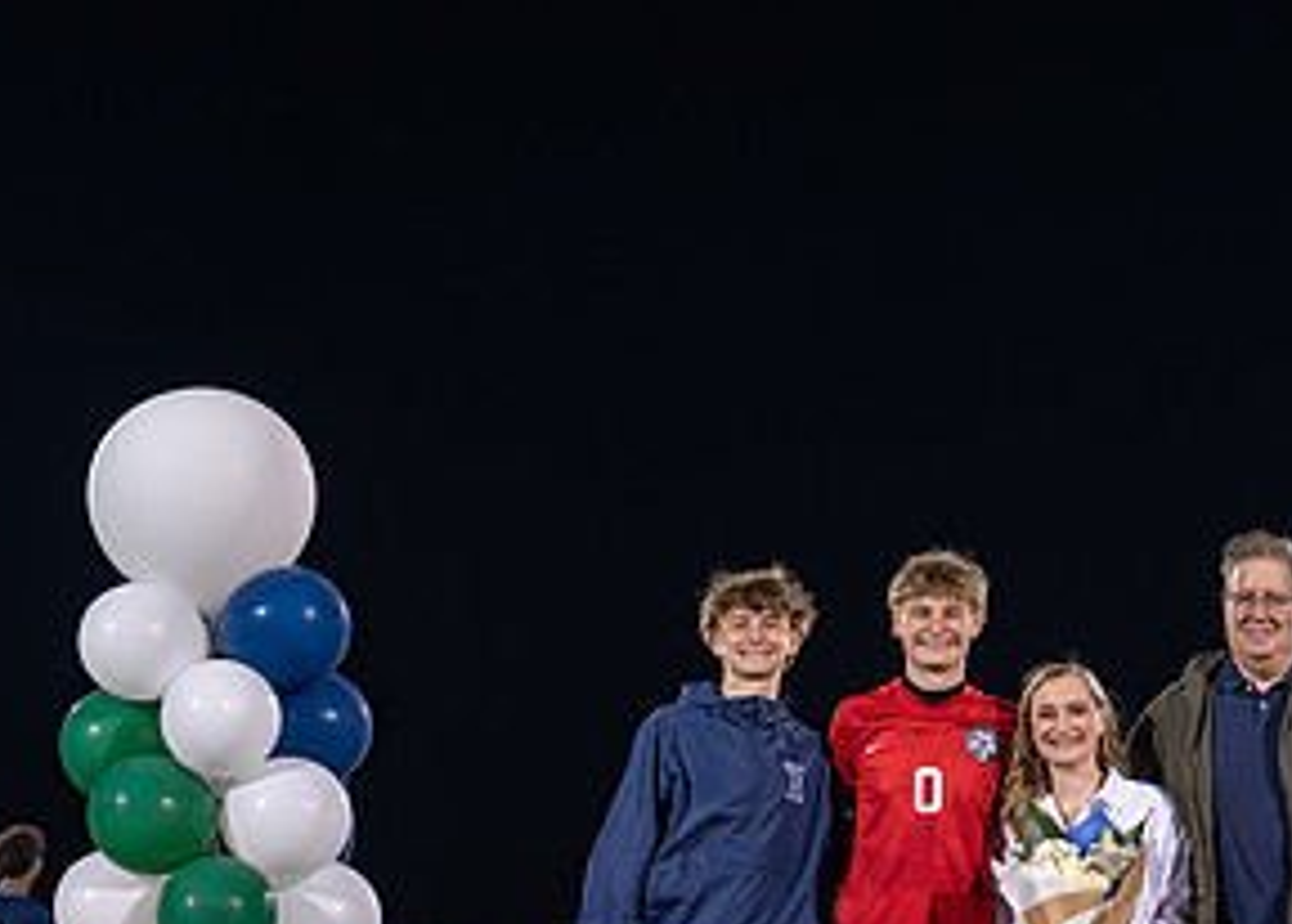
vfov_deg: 12.5
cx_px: 1027
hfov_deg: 17.6
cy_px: 972
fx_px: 4148
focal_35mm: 113
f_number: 2
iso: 1600
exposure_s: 1/800
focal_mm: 50
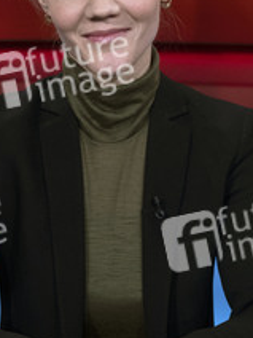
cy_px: 155
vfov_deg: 20.0
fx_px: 955
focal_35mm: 98
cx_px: 99
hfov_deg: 15.1
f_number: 5.6
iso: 1600
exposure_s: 1/125
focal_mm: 54
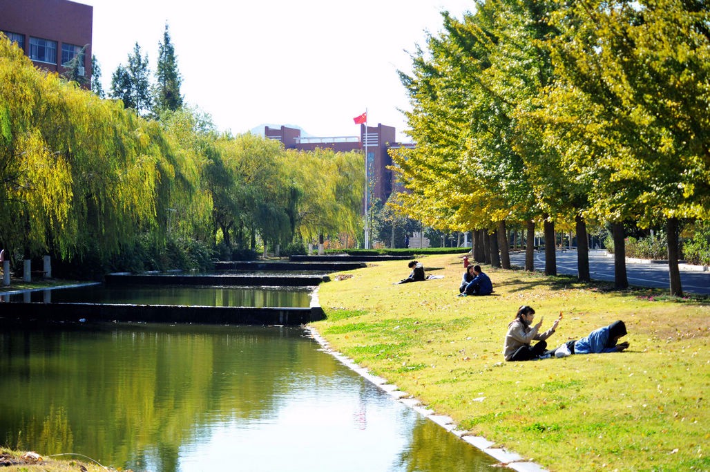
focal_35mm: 80
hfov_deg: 25.4
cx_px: 355
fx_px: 1576
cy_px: 236
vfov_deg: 17.0
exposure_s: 1/400
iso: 200
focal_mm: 80
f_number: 5
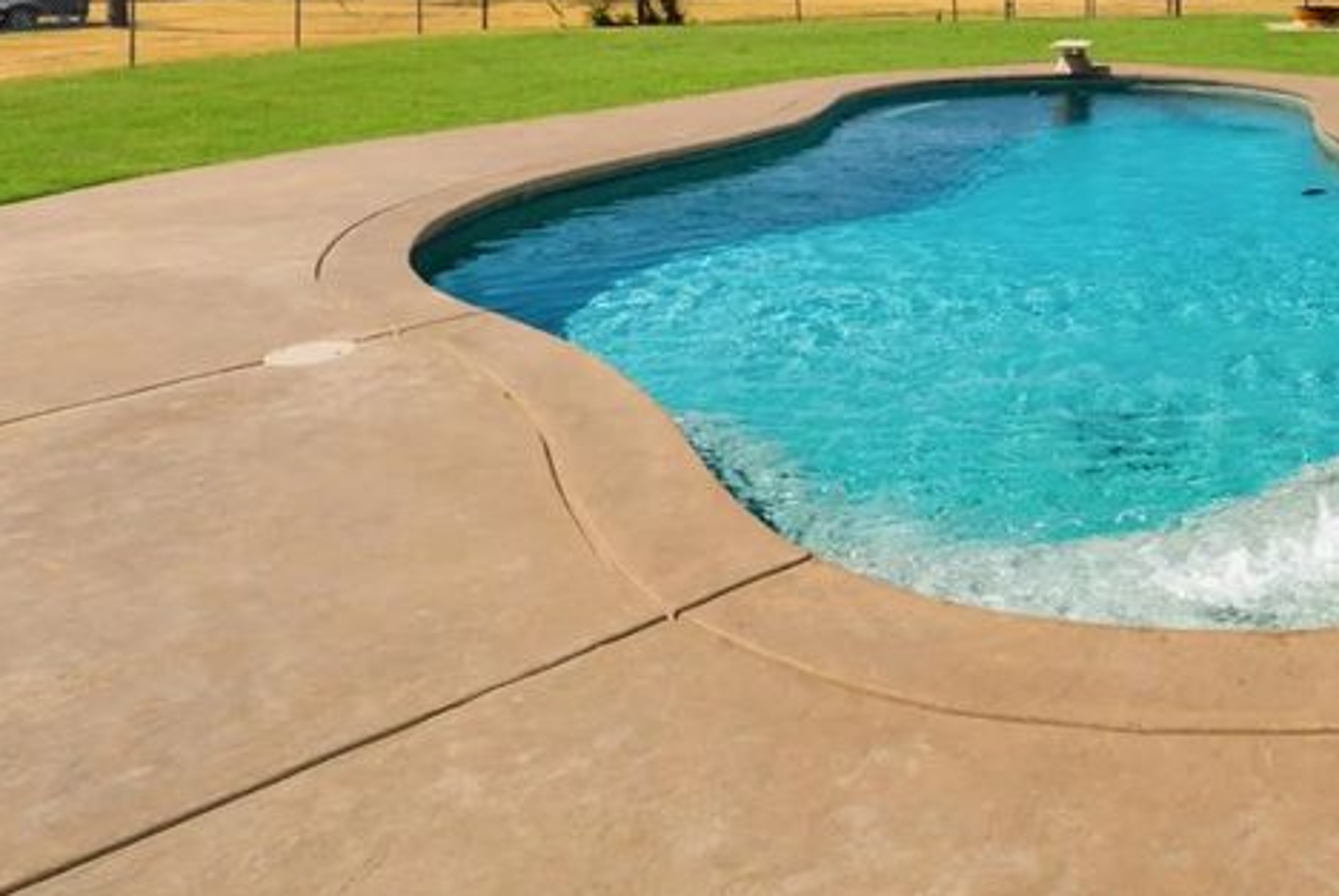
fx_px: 1303
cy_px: -17
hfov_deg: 49.4
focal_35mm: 35
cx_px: 1164
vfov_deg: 34.3
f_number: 8
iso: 80
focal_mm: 16
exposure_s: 1/250
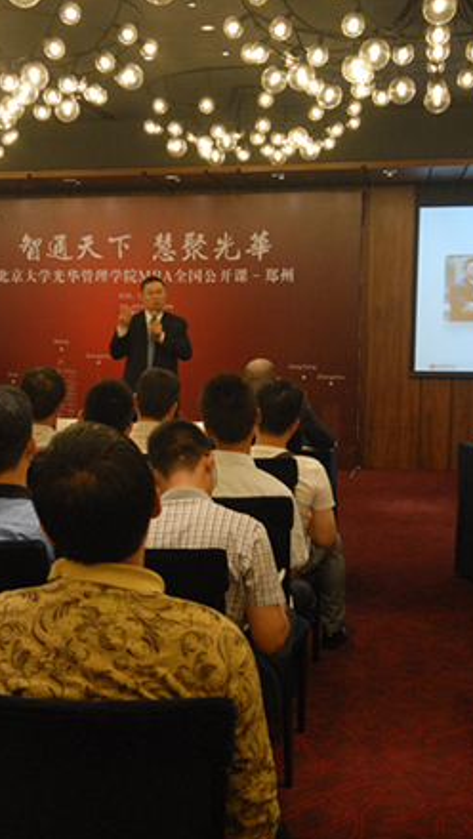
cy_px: 442
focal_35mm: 50
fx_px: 1113
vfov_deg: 41.3
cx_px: 158
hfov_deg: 23.9
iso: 800
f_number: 5.6
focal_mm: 20
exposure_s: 1/25
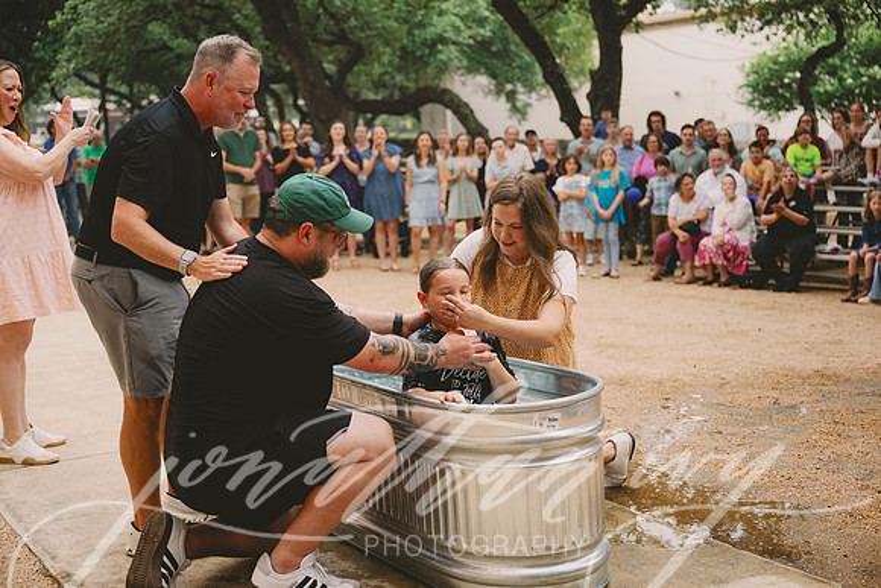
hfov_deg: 42.7
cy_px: 294
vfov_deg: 29.3
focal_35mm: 46
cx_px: 440
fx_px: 1126
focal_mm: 46
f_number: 2.8
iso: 250
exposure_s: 1/640
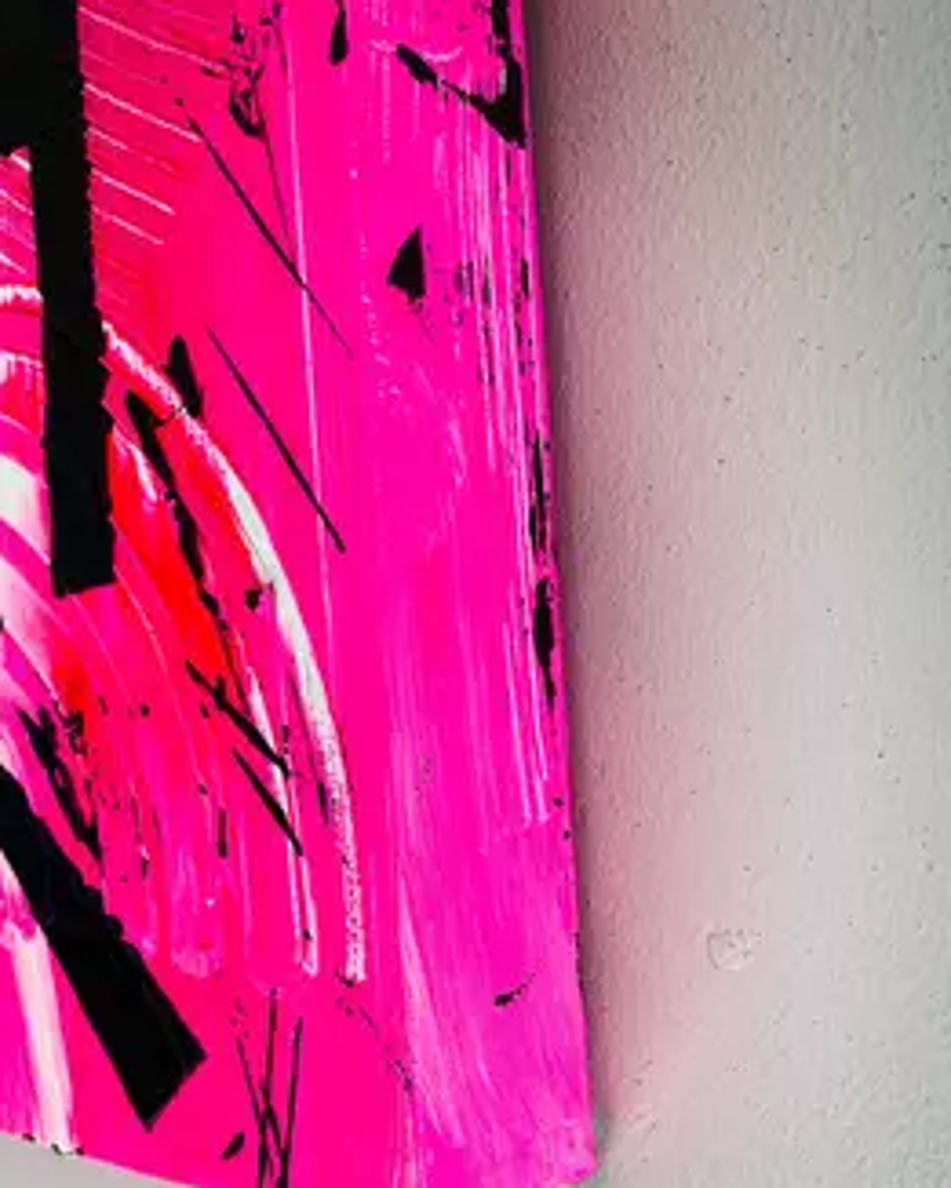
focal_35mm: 35
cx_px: 350
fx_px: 1231
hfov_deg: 41.9
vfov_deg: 50.4
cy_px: 816
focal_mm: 4.25
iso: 32
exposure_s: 1/201
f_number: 1.8
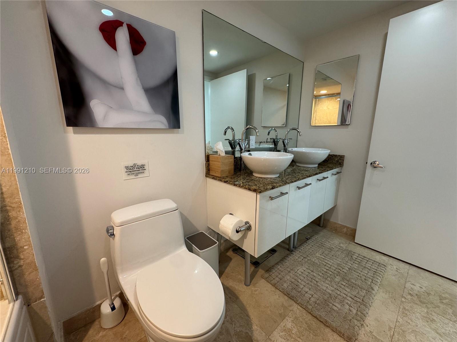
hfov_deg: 102.1
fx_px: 185
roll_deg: -0.2
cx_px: 228
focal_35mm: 14
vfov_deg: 85.7
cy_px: 171
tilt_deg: -11.4
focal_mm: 2.22
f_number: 2.2
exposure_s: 1/60
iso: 200
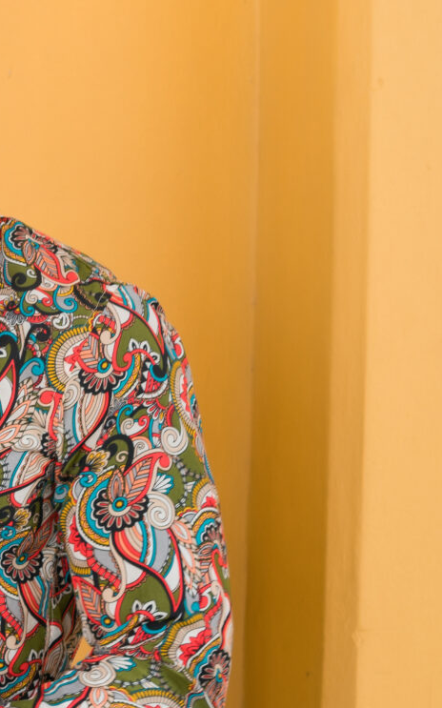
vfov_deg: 16.9
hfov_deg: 9.1
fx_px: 2372
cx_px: -746
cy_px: 471
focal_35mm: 123
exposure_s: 1/100
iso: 125
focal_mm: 35
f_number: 4.5
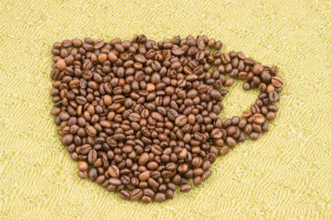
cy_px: 110
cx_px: 166
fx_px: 827
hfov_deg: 22.6
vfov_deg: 15.2
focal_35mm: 90
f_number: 20
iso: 100
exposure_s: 1/3
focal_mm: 60
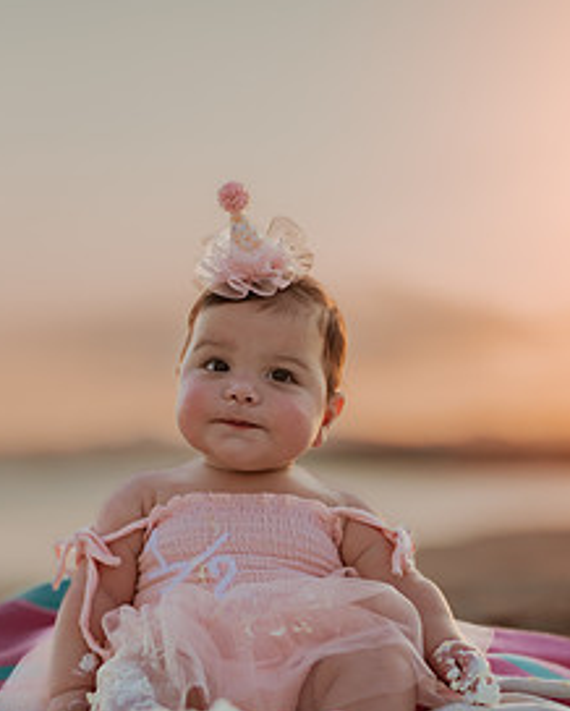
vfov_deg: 21.0
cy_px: 554
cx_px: 272
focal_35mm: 90
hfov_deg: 17.1
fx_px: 1896
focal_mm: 58
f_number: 1.8
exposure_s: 1/8000
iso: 100
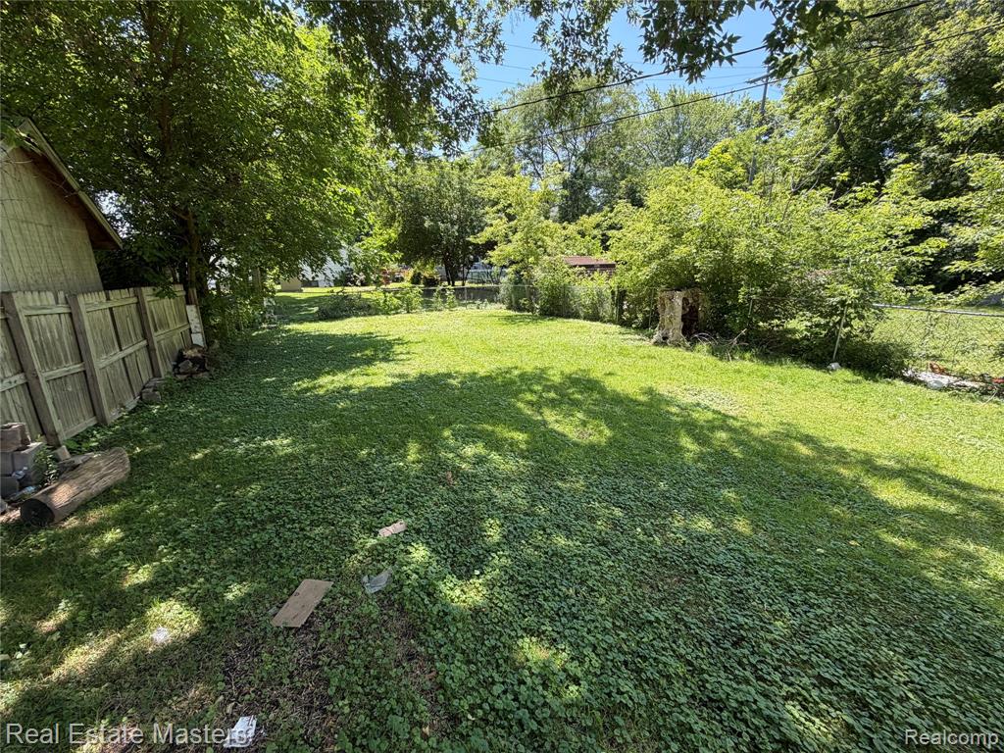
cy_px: 376
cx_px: 502
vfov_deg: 85.7
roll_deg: +1.8
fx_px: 406
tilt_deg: -15.5
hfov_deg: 102.1
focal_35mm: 14
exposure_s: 1/359
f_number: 2.2
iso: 50
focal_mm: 2.22
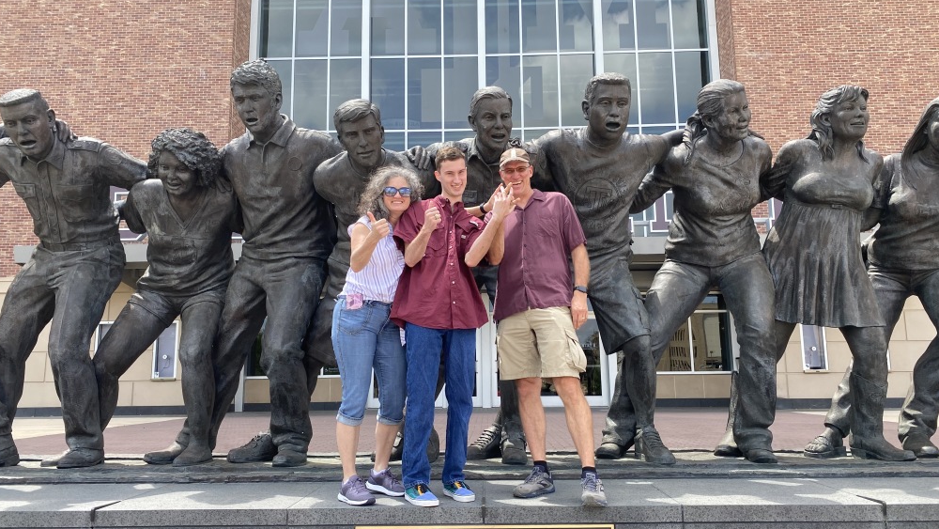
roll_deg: +0.4
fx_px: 722
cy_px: 259
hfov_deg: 66.1
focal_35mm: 29
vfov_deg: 40.2
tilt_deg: +10.4
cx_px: 467
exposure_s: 1/613
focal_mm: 4.25
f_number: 1.8
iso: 32
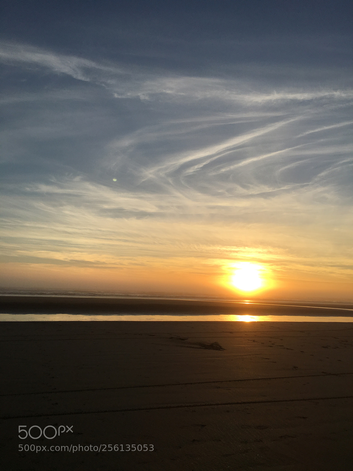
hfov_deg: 48.2
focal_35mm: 29
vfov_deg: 61.7
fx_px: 394
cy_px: 236
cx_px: 176
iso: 25
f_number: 2.2
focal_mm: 4.15
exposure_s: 1/1570
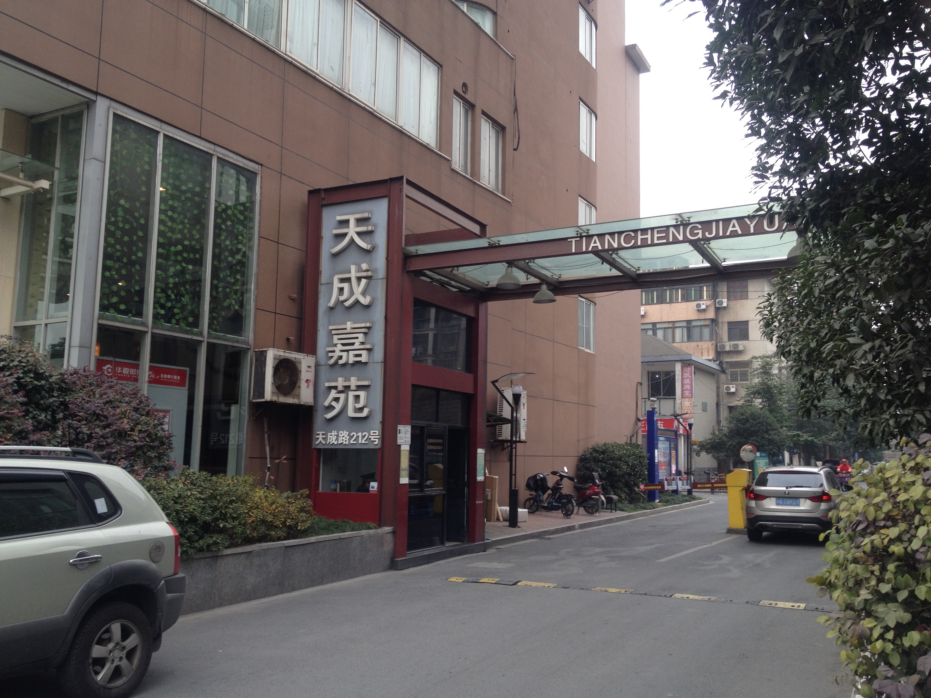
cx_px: 466
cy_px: 349
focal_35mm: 35
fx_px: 941
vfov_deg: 40.7
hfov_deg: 52.6
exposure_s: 1/147
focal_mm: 4.28
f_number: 2.4
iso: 50
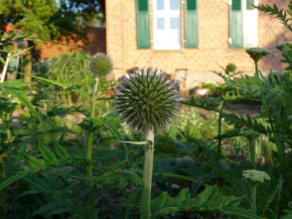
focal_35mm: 41
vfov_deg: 35.1
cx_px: 146
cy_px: 110
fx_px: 346
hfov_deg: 45.8
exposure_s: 1/250
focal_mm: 5
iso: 100
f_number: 3.4
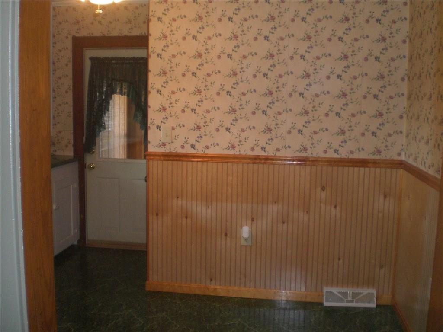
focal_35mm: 38
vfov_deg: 37.7
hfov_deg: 49.0
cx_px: 222
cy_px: 166
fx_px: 486
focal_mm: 6.3
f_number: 3.1
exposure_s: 1/30
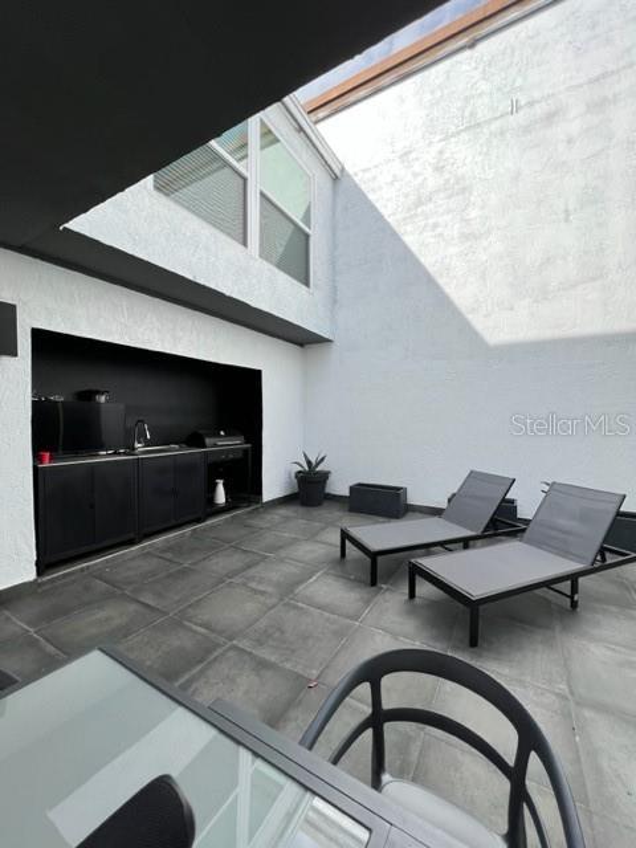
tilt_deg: +0.1
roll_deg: +0.5
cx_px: 318
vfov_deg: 106.2
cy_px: 424
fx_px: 318
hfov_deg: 89.9
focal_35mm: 13
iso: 32
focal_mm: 1.57
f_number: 1.8
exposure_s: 1/704
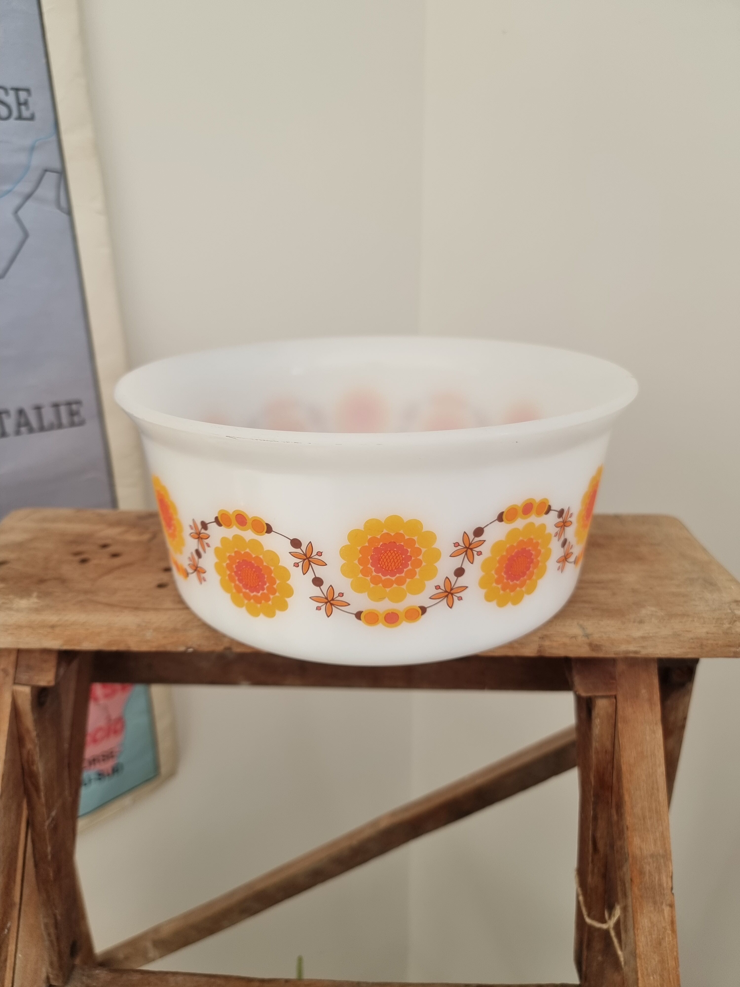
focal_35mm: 24
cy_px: 494
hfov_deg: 56.8
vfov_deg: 71.6
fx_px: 684
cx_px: 370
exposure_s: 1/100
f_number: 1.8
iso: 64
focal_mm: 6.7
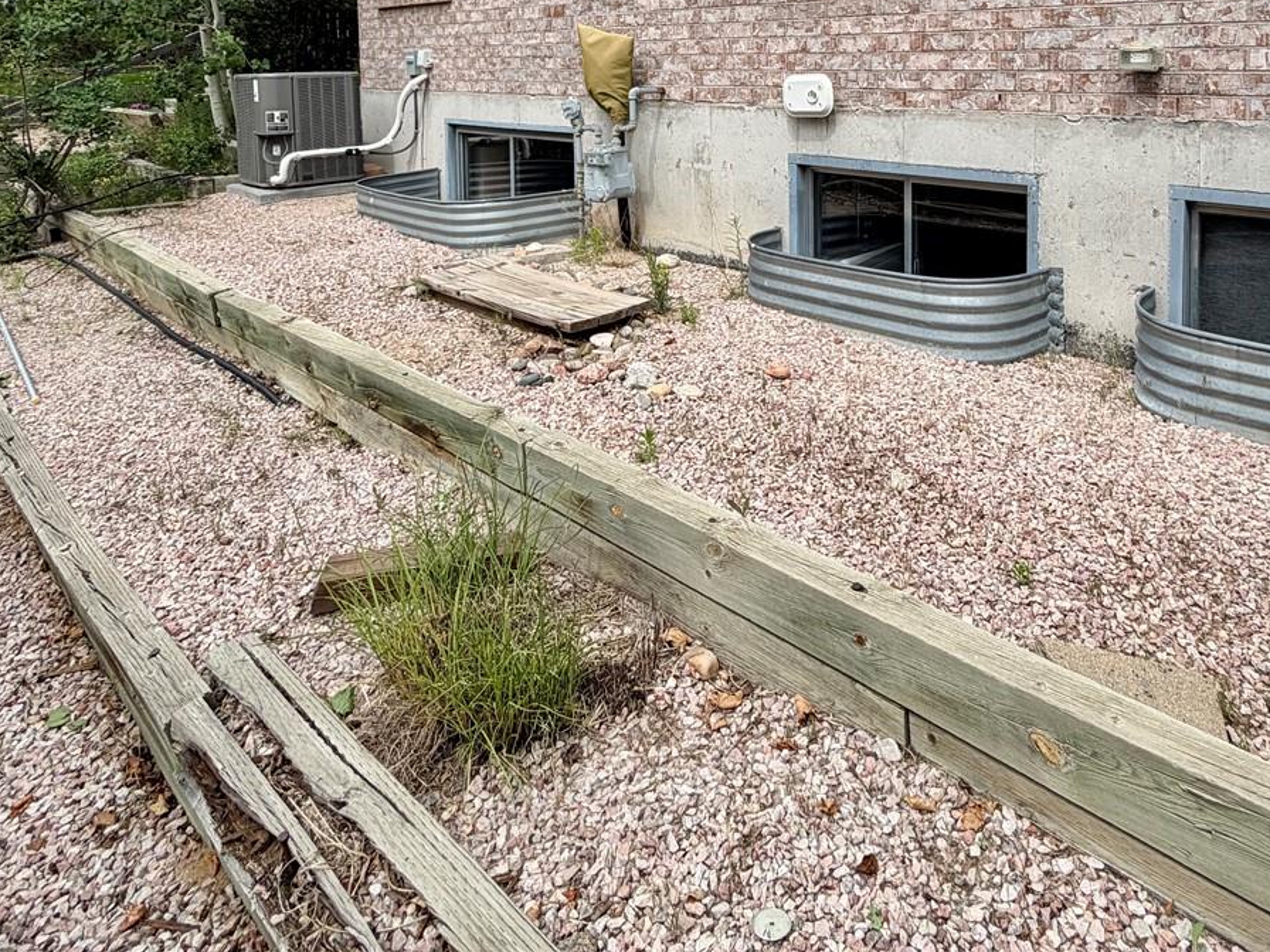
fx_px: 917
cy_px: 103
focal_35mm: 25
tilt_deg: -1.9
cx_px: 764
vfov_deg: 49.2
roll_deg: +1.4
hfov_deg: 68.7
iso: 32
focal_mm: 2.22
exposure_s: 1/770
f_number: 2.2
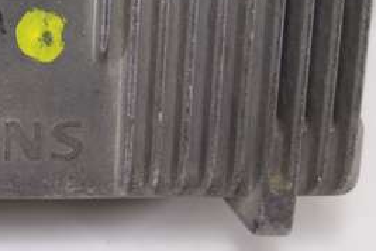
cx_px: -68
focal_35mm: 86
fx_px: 898
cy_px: -130
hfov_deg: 22.0
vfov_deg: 14.7
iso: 125
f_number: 2
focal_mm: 10.4
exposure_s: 1/100
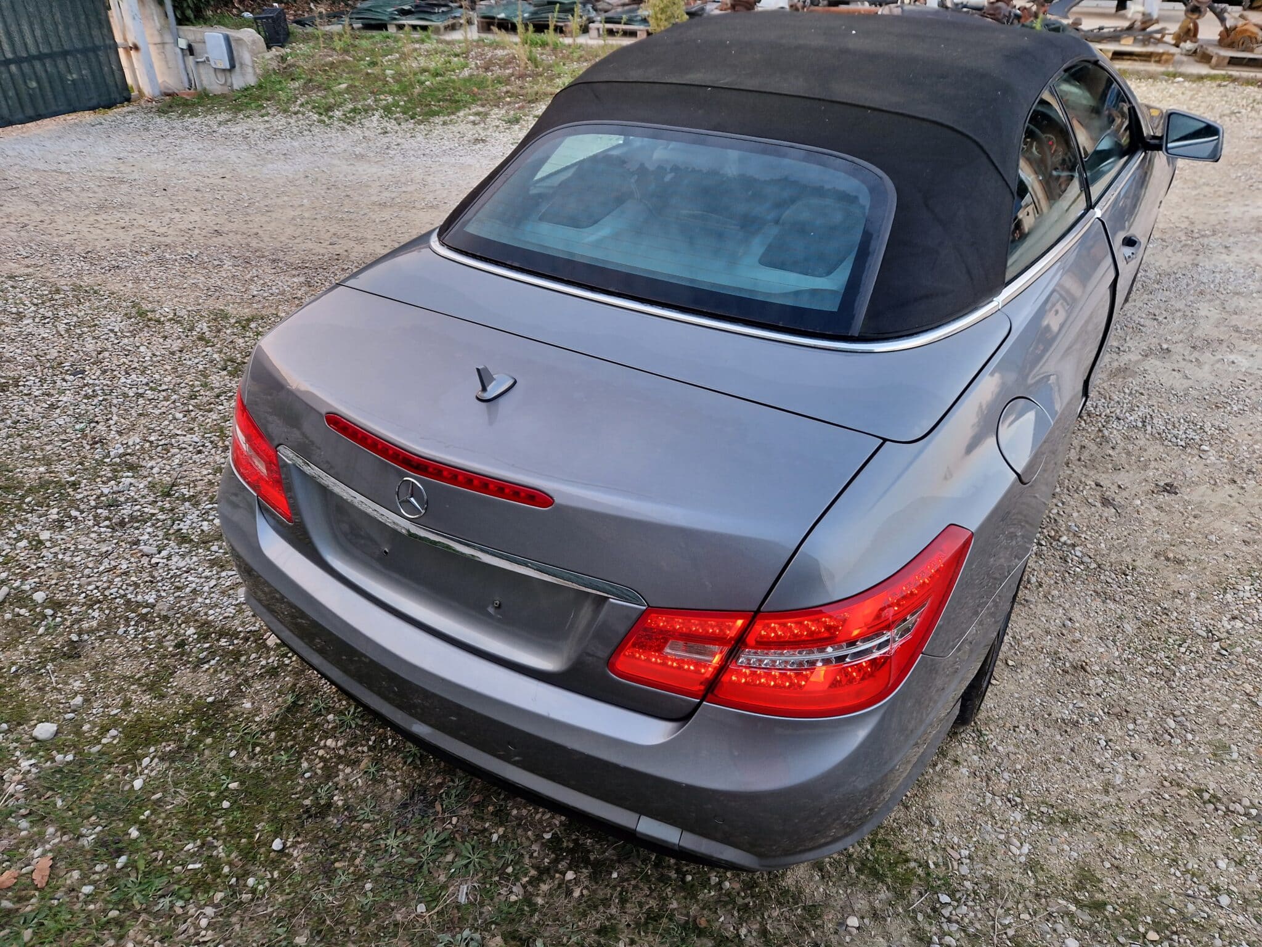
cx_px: 631
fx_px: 839
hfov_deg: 73.9
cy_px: 474
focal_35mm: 23
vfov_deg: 58.9
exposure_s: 1/50
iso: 125
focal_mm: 5.4
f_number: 1.8
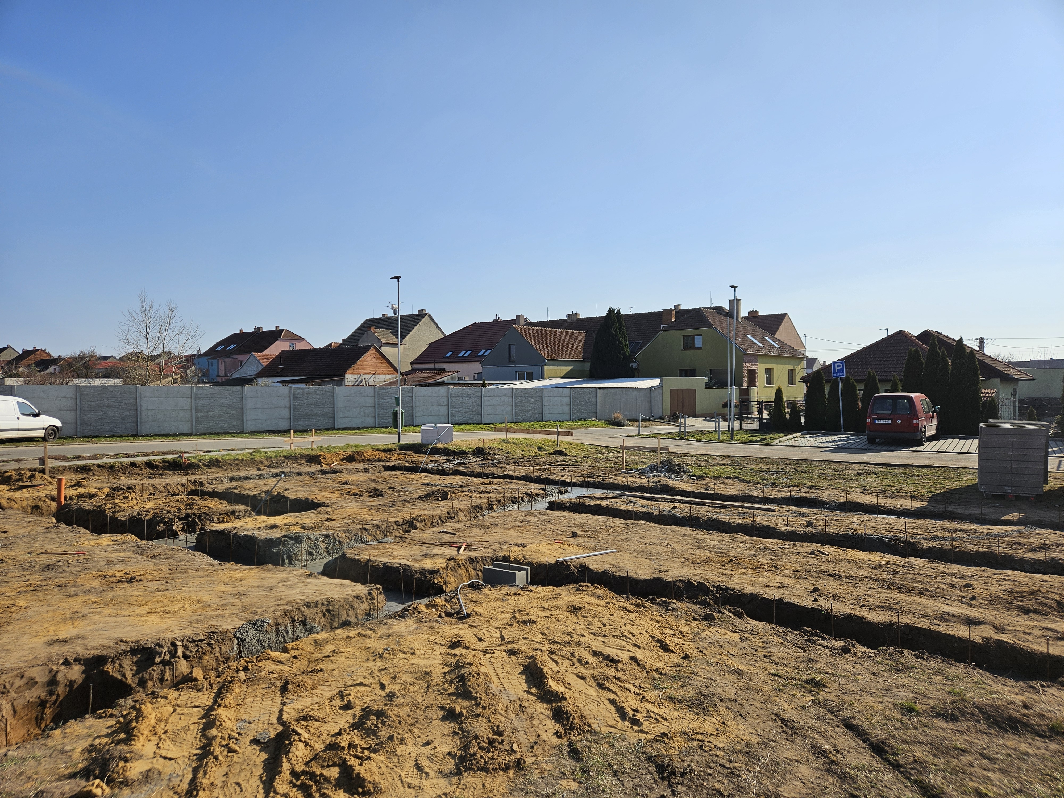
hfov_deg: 73.9
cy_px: 399
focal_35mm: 23
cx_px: 532
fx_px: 707
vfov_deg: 58.9
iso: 25
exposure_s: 1/2874
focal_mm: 5.4
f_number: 1.8
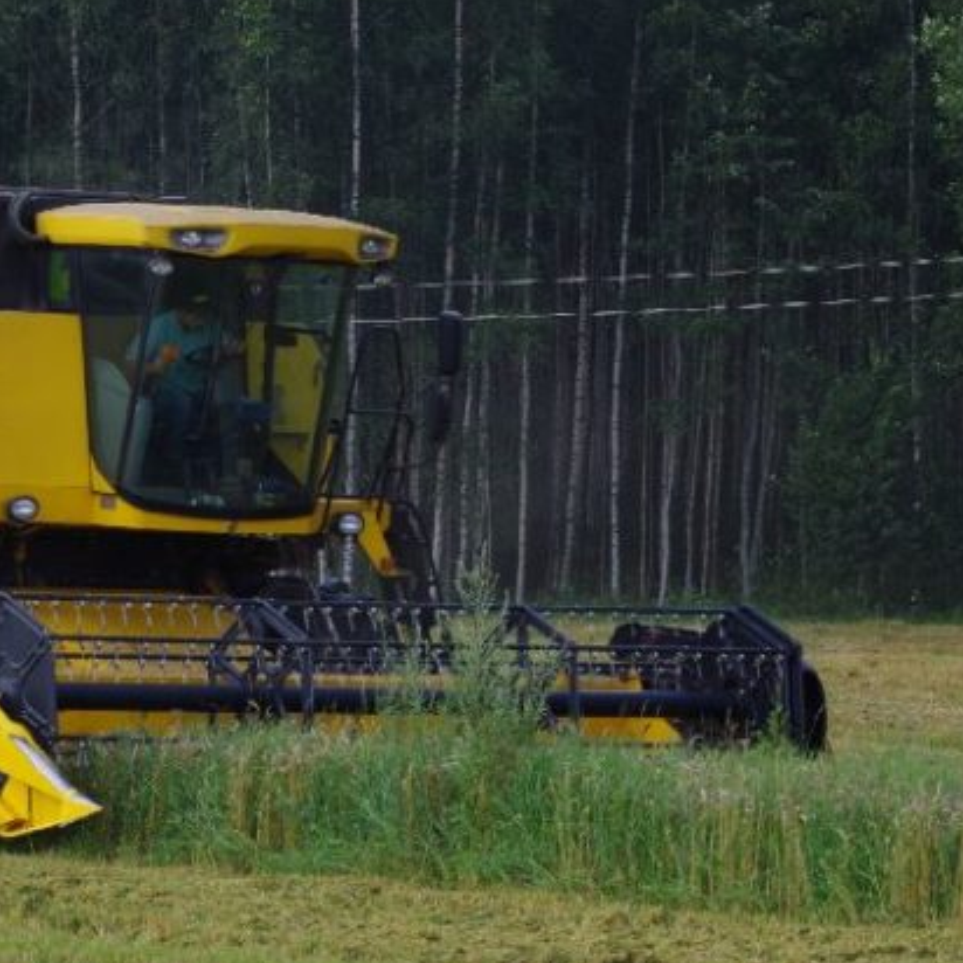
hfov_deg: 7.0
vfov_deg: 7.0
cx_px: 145
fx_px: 7837
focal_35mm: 249
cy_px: 512
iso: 200
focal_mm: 105
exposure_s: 1/160
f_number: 10
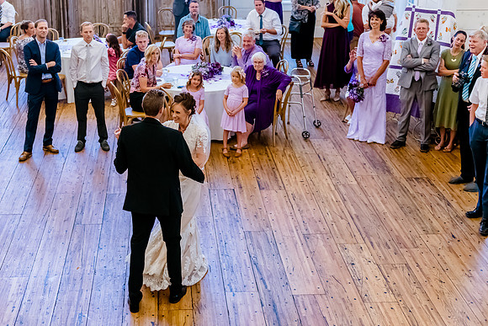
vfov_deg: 23.2
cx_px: 174
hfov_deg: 33.9
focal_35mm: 59
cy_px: 151
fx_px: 794
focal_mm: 44
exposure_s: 1/640
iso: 3200
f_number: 3.2
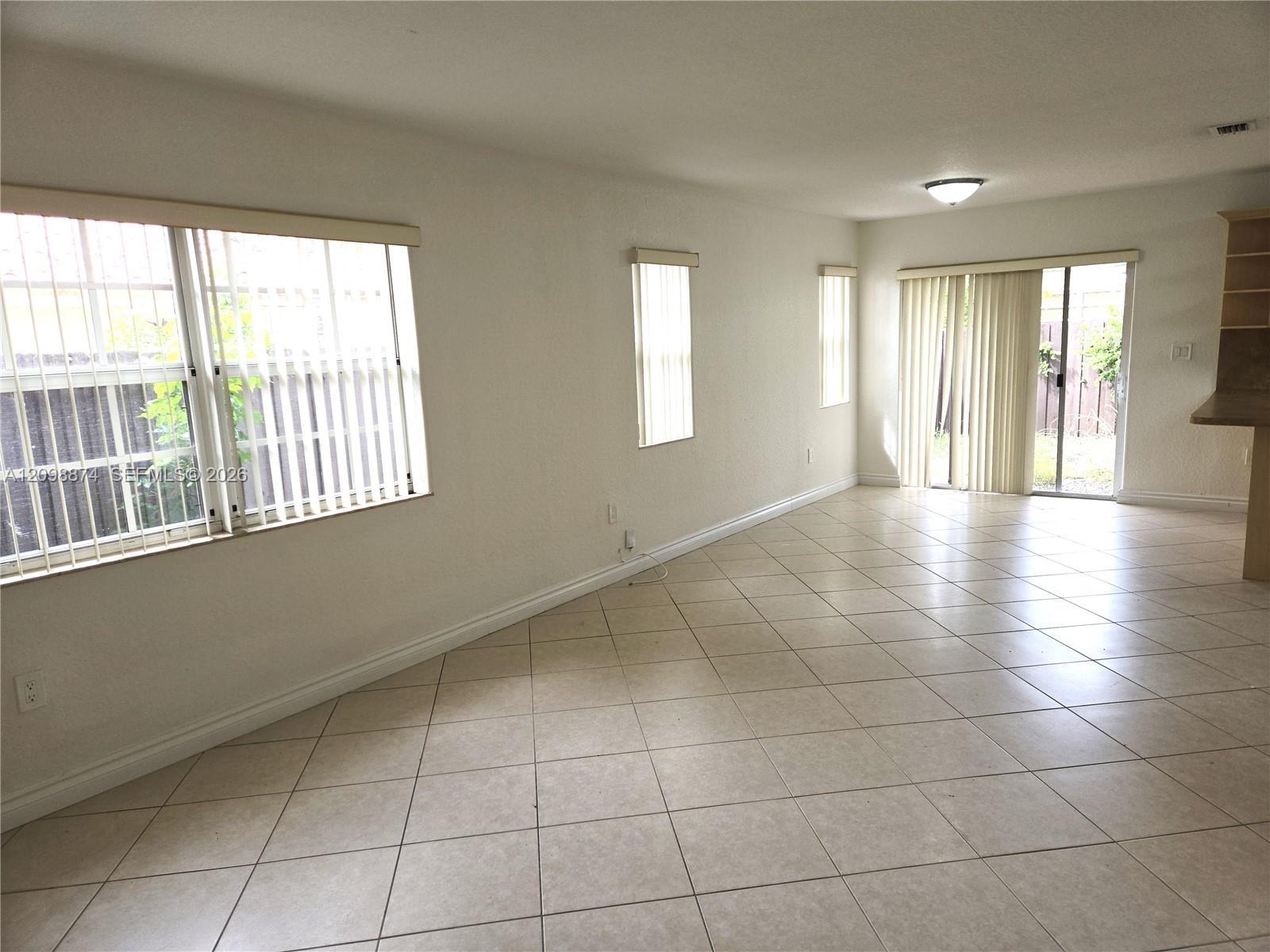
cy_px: 476
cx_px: 635
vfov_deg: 58.9
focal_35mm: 23
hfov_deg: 73.9
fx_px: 844
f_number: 1.8
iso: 25
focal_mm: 5.4
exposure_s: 1/120
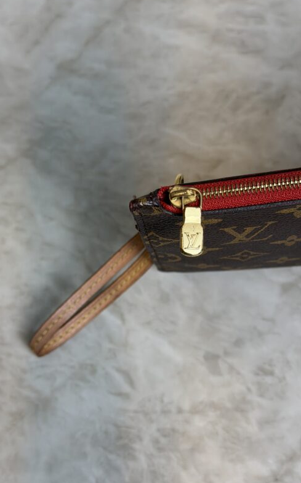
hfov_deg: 24.9
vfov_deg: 38.9
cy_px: 238
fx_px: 683
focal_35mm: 52
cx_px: 151
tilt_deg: -50.6
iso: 160
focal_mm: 6.76
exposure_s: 1/146
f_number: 1.78
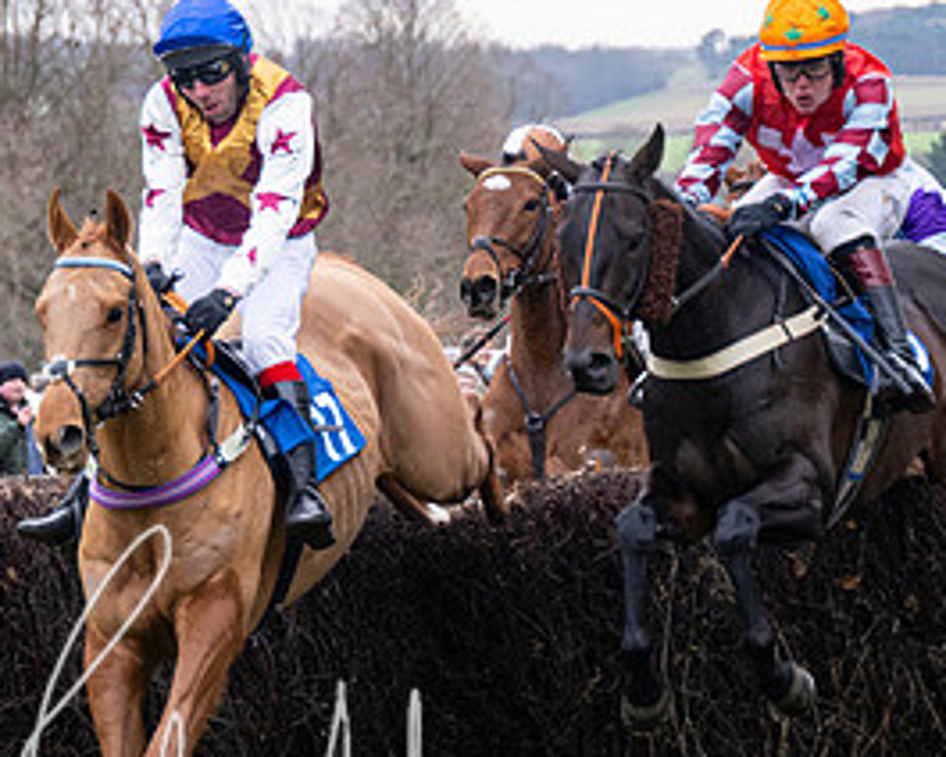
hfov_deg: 6.8
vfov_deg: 5.4
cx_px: -40
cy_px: 315
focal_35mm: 285
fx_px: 7979
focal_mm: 98
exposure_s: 1/1000
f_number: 4
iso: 1000
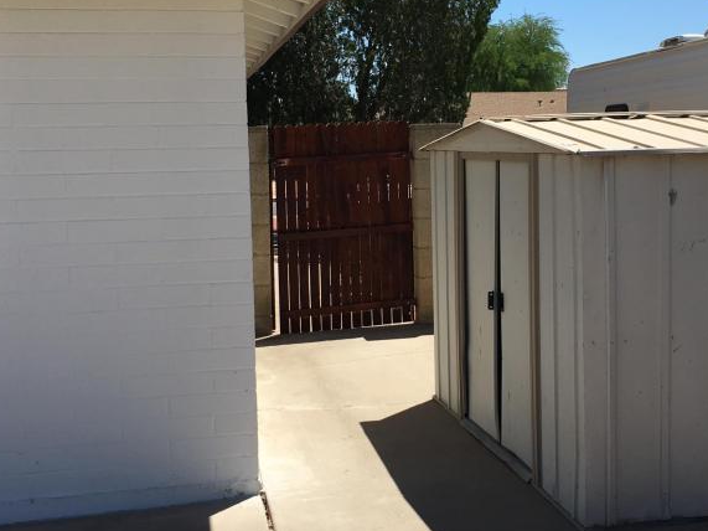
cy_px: 241
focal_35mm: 52
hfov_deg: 36.7
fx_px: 1063
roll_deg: +0.8
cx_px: 425
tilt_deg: -3.4
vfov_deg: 28.0
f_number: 2.2
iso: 25
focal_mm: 4.15
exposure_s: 1/1637
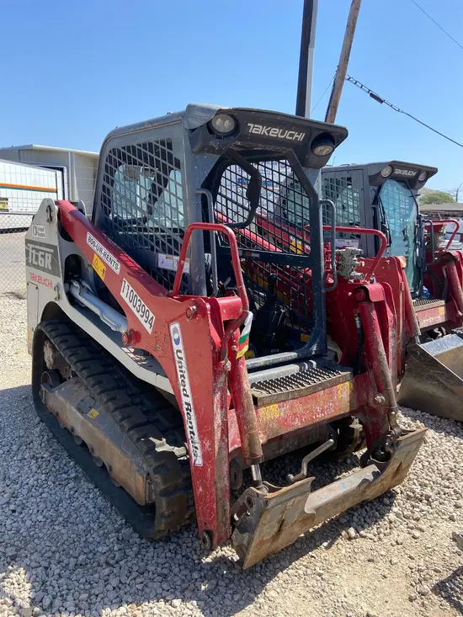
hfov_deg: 53.1
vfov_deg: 67.3
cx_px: 232
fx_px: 464
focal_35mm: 26
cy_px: 308
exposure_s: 1/1779
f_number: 1.8
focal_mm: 4.25
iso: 32
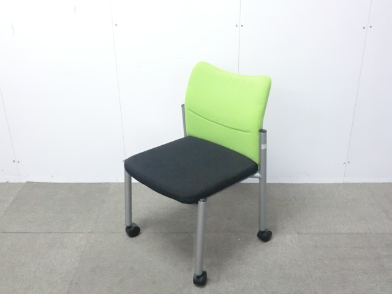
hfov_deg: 49.0
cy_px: 147
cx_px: 196
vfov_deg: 37.7
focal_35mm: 38
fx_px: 430
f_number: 3.9
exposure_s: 1/30
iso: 800
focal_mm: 6.9
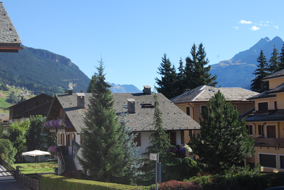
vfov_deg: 21.6
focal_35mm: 63
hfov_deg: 31.9
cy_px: 95
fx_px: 498
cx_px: 142
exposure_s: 1/160
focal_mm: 42
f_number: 10
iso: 200
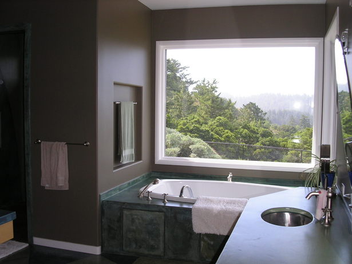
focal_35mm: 38
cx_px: 176
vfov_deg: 37.7
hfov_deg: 49.0
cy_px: 132
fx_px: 386
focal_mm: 7.8
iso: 100
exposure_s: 1/350
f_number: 2.8
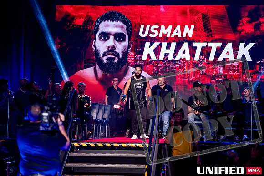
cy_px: 88
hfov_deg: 20.4
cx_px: 132
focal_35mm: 100
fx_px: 733
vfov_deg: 13.7
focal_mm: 100
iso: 1600
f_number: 2
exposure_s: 1/500
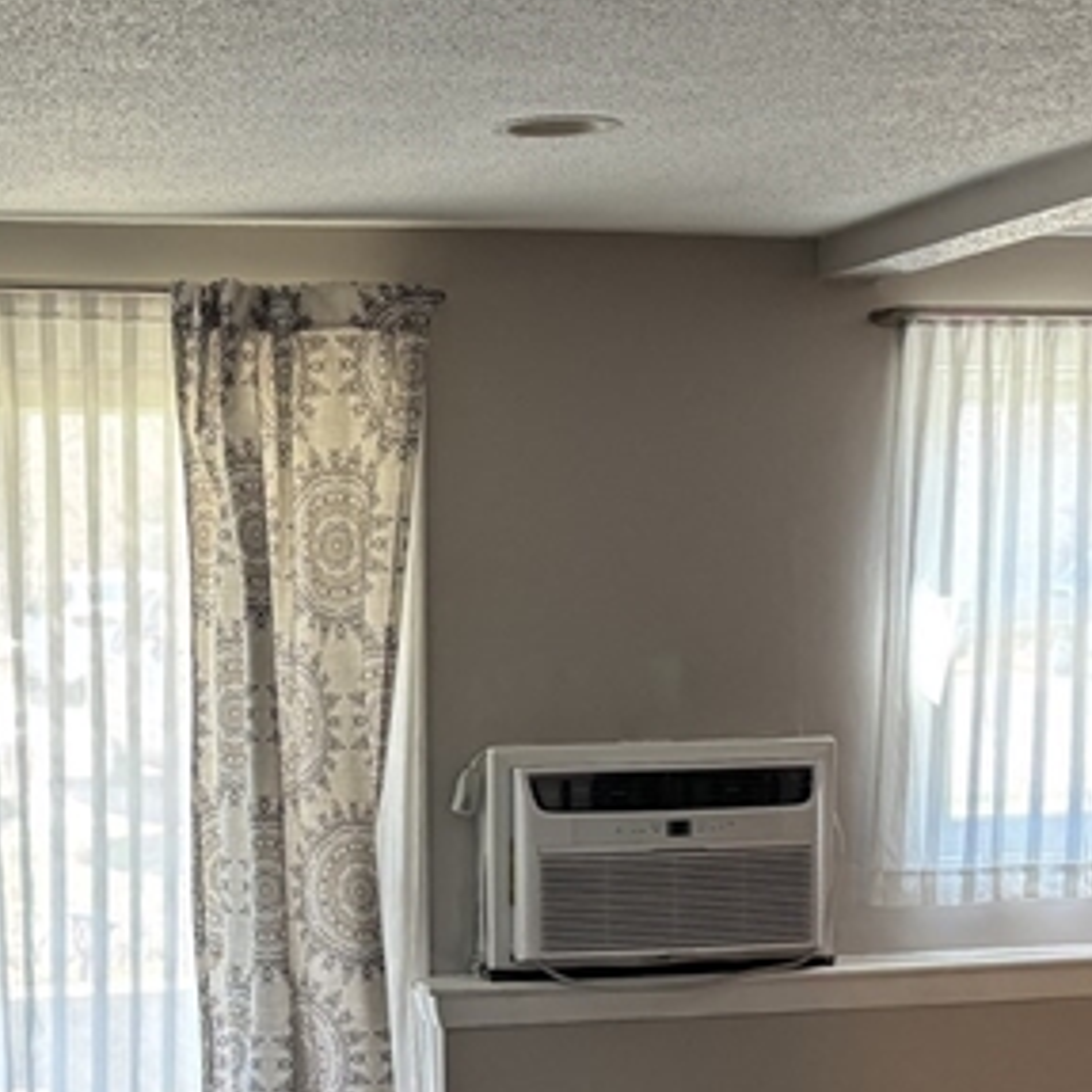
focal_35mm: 82
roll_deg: +1.3
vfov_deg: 20.6
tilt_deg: -8.2
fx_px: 2927
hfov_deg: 21.0
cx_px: 316
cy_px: 1020
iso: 125
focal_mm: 5.96
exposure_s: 1/60
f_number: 1.6
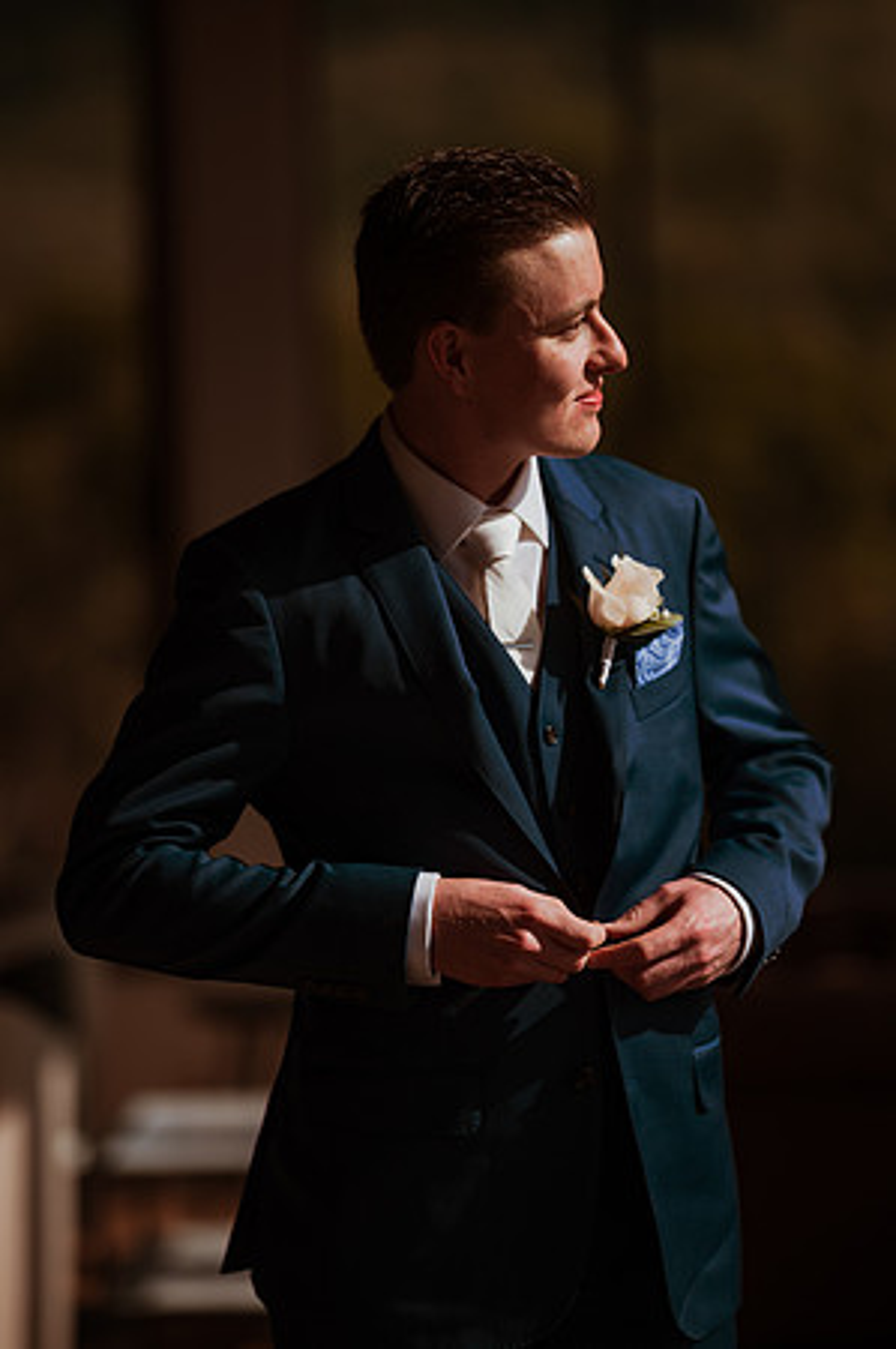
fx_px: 5051
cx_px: 448
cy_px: 674
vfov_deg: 15.2
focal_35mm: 135
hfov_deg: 10.1
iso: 100
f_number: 1.8
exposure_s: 1/4000
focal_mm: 135
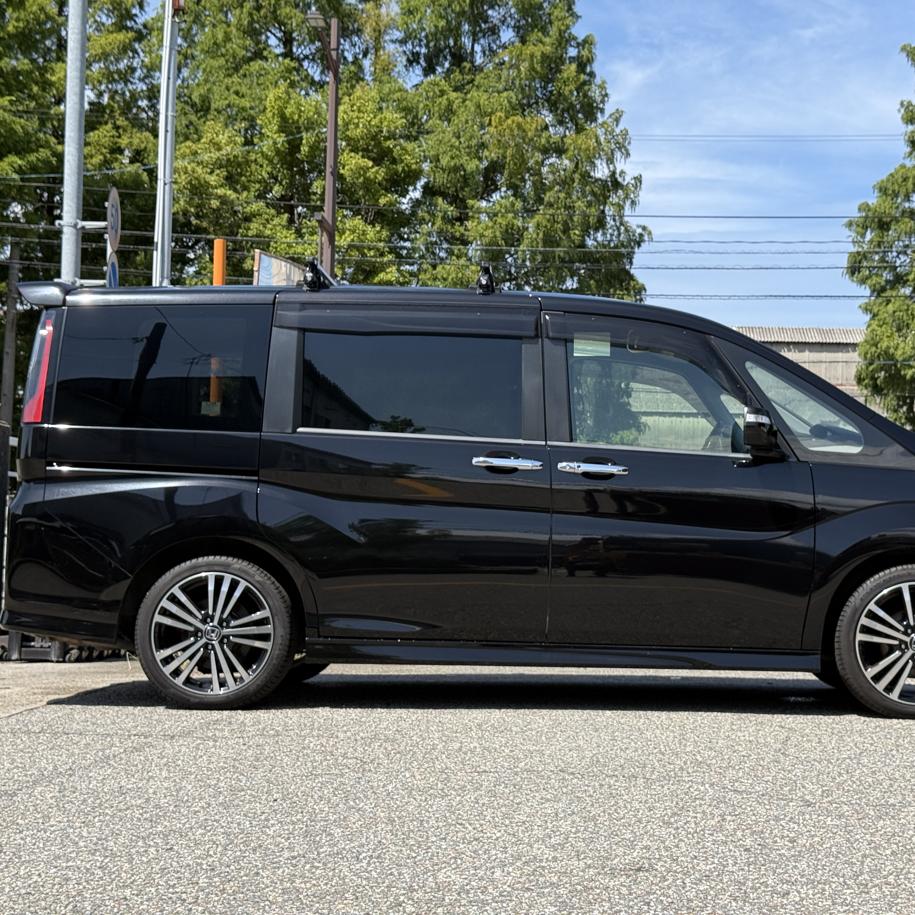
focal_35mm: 57
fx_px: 1705
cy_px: 454
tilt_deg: +3.5
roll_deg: -1.2
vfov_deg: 30.0
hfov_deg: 30.0
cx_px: 557
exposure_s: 1/2865
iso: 64
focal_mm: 6.76
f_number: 1.78
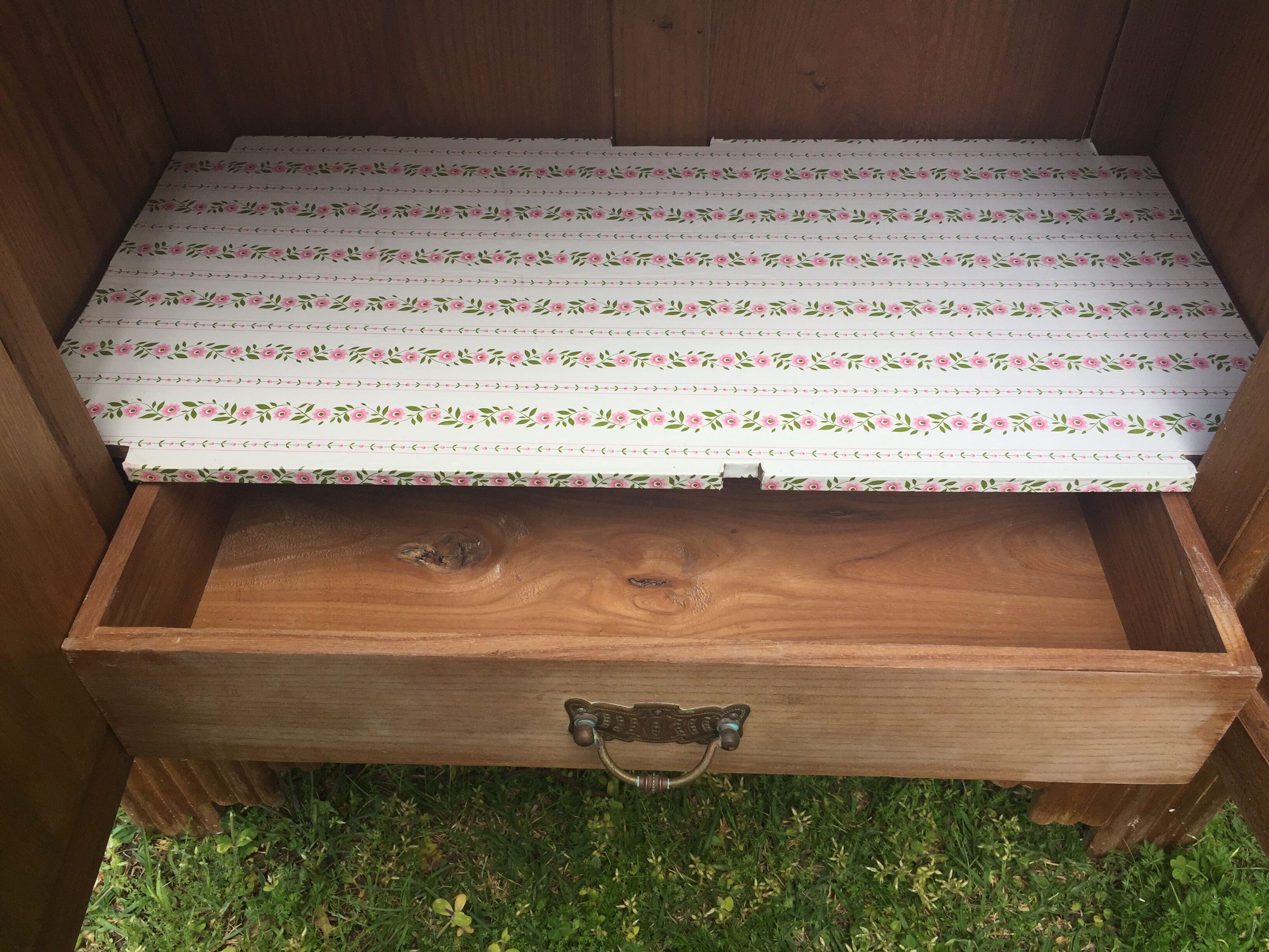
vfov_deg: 48.2
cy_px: 476
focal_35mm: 29
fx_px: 1063
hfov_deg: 61.7
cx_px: 634
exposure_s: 1/186
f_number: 2.2
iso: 32
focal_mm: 4.15
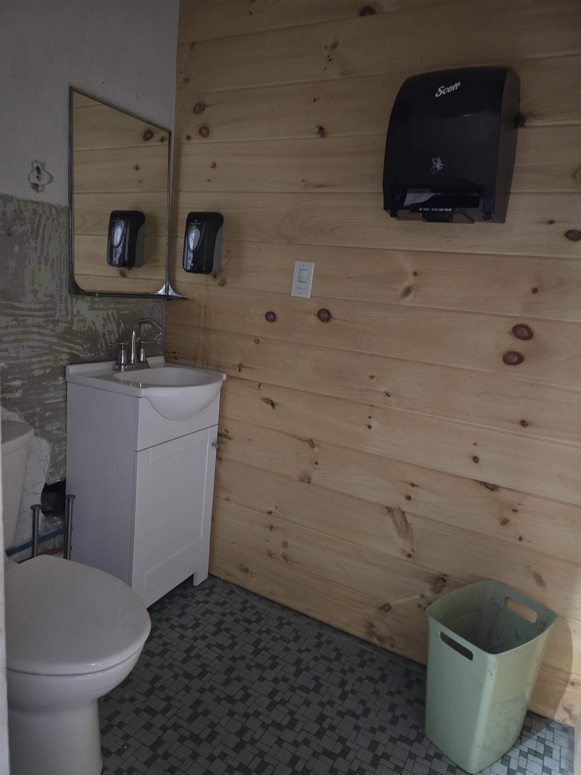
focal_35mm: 23
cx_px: 290
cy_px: 388
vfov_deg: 73.9
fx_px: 515
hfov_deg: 58.9
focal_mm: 6.3
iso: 1250
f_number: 1.7
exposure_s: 1/24
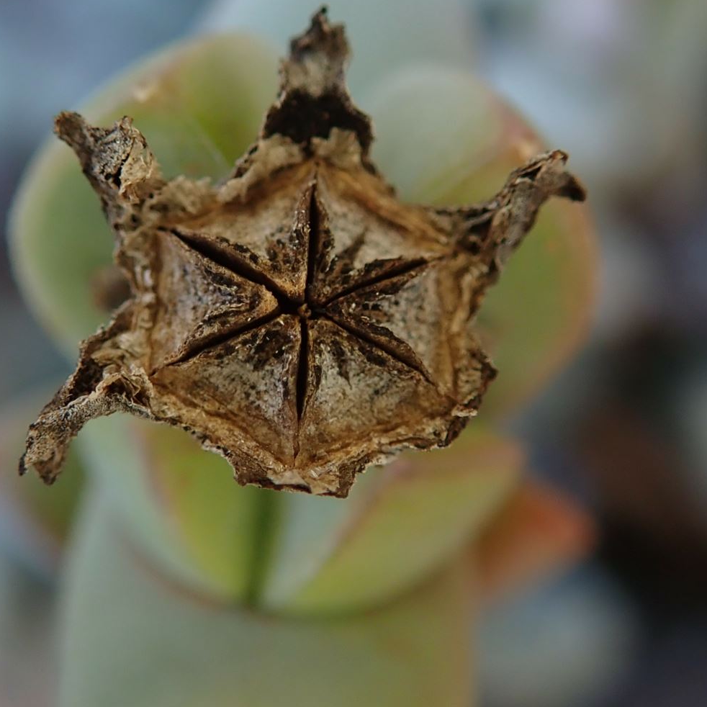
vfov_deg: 31.5
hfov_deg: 31.6
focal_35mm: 54
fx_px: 1248
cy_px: 280
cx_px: 336
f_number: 2.3
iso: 200
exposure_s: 1/125
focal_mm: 5.5
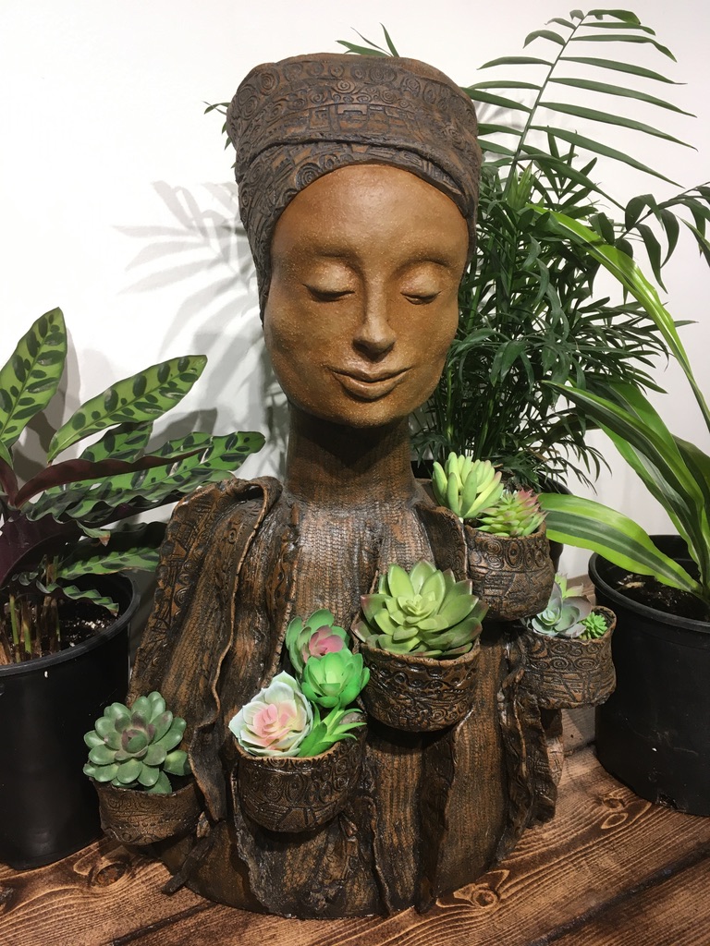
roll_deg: +0.8
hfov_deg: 48.2
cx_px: 355
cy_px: 473
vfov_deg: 61.7
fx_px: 793
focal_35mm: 29
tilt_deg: -16.6
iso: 32
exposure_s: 1/30
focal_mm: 4.15
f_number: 2.2
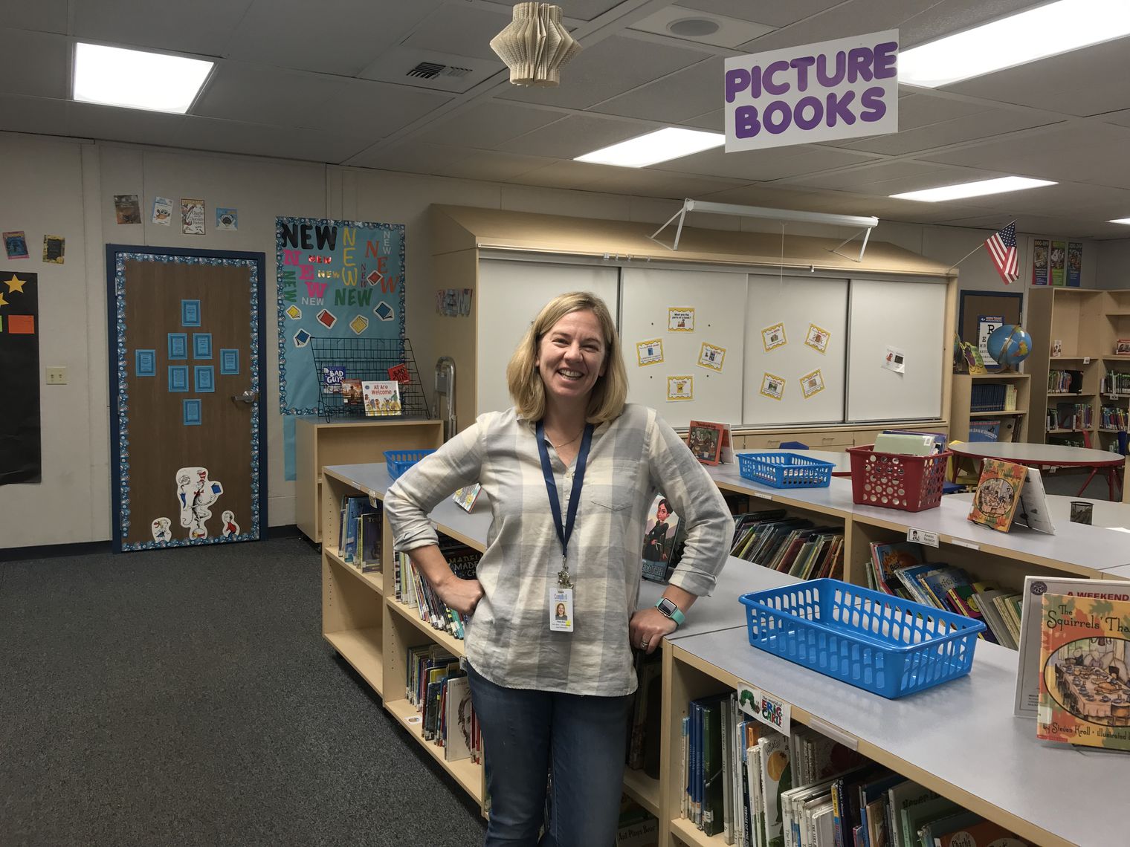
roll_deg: -1.4
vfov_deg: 49.7
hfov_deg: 63.4
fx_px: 914
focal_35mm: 28
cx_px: 565
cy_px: 424
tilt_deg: -4.7
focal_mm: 3.99
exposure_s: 1/40
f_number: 1.8
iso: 32
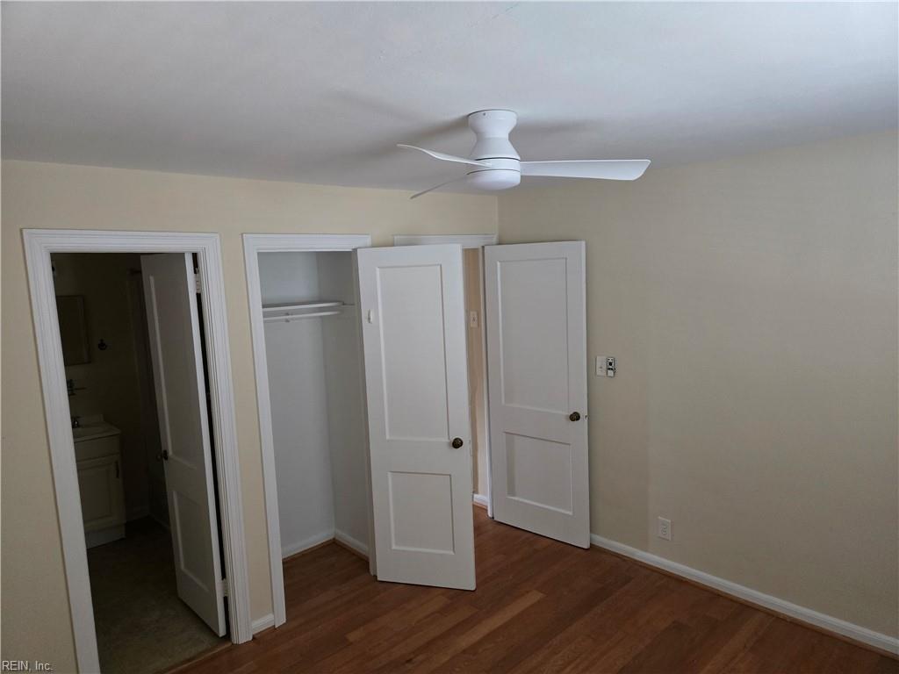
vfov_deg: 58.9
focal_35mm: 23
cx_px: 450
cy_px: 337
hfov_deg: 73.9
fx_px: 597
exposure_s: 1/60
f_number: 1.8
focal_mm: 5.4
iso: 640
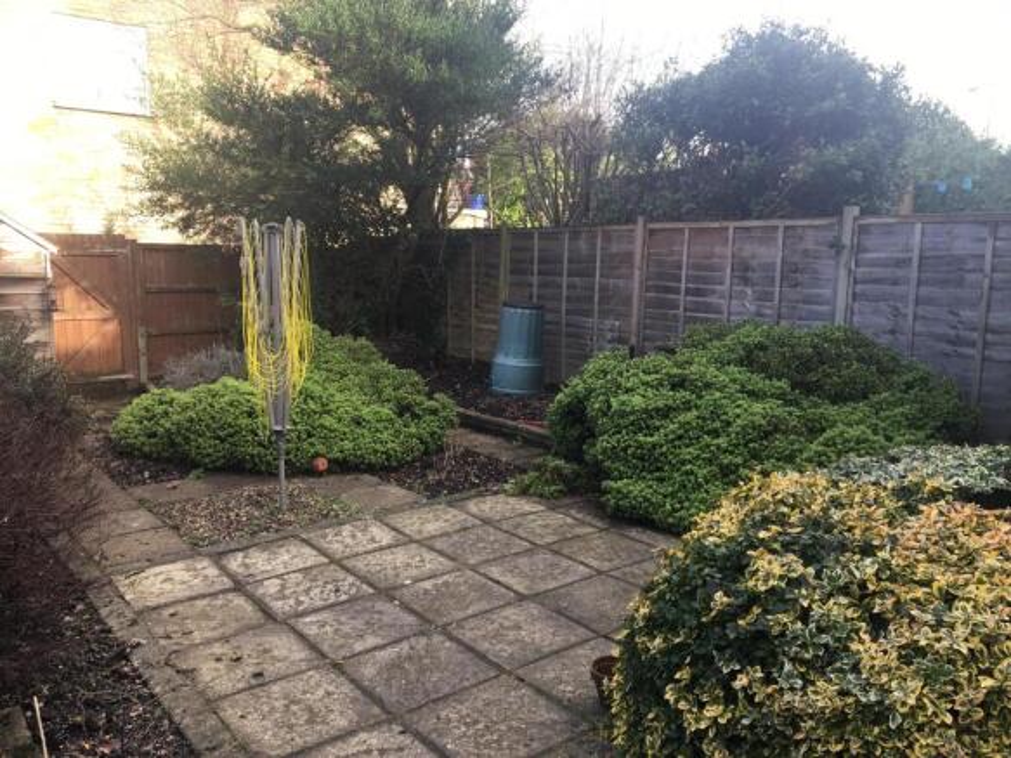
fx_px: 847
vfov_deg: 48.2
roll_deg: -0.4
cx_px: 506
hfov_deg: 61.7
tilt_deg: -8.3
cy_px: 379
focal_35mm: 29
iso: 25
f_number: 2.2
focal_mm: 4.15
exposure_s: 1/115
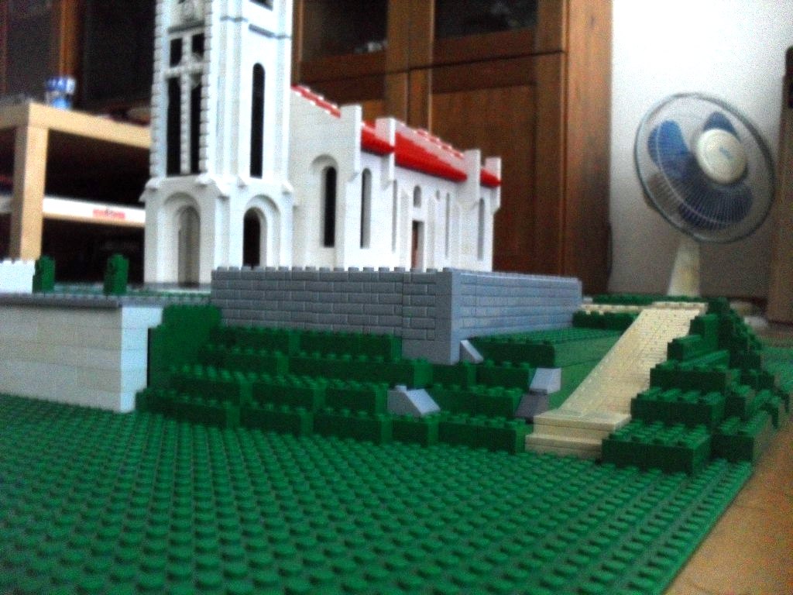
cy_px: 298
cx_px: 396
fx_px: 802
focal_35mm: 35
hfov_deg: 52.6
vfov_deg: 40.7
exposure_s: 1/8
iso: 400
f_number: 3.2
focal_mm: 6.3
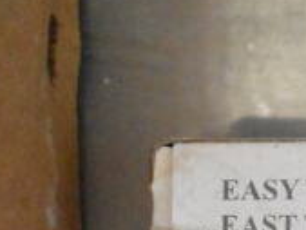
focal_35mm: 125
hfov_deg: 14.4
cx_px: 503
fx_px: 1106
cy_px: 256
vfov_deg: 11.7
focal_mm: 24
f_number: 4
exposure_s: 1/40
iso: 18000
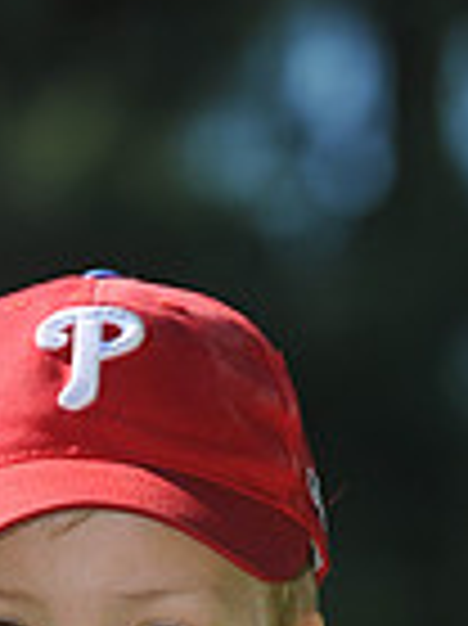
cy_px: 1162
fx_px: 12710
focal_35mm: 704
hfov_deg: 2.1
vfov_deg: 2.8
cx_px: 130
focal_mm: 175
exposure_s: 1/500
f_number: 5.6
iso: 200
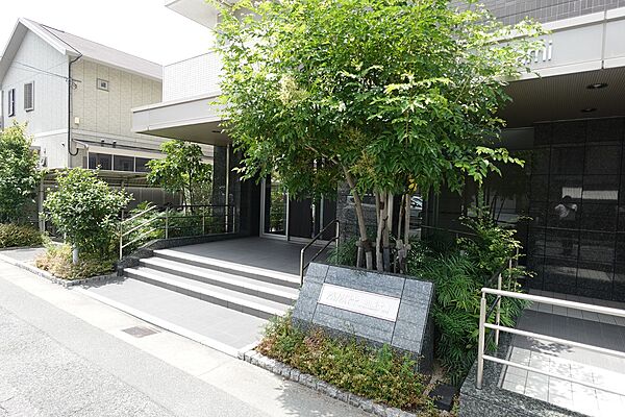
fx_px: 347
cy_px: 208
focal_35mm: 20
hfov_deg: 84.0
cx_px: 312
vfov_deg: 61.9
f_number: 2
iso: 125
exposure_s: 1/1250
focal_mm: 7.6
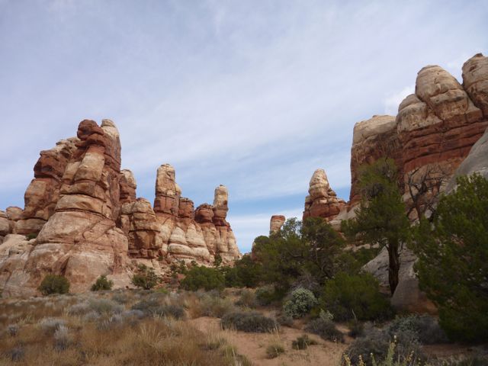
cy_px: 183
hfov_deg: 63.4
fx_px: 395
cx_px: 244
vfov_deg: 49.7
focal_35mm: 28
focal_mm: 4.9
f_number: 3.3
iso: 80
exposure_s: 1/800
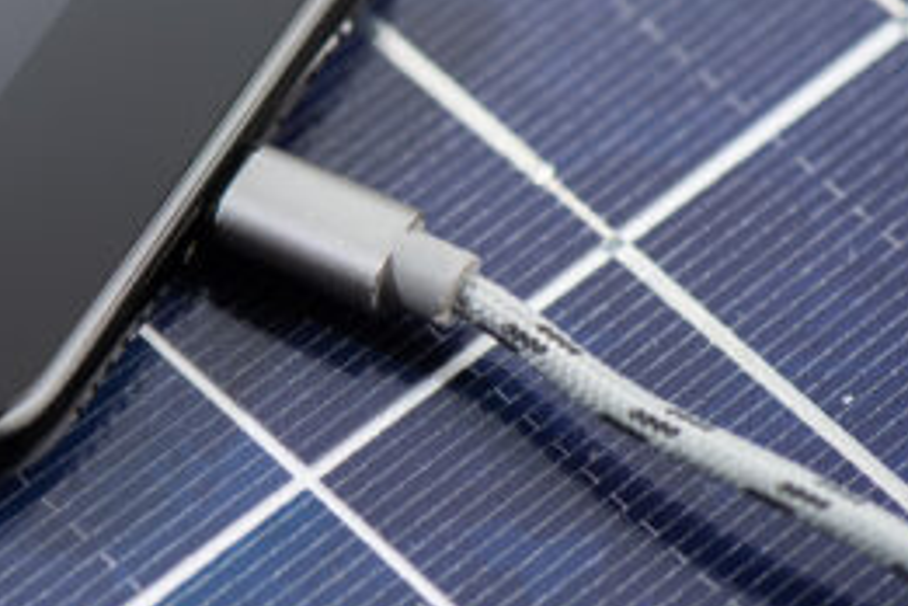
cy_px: 209
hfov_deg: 10.2
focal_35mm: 201
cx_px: 132
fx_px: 5069
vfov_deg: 6.8
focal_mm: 105
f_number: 5.6
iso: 200
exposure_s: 1/160
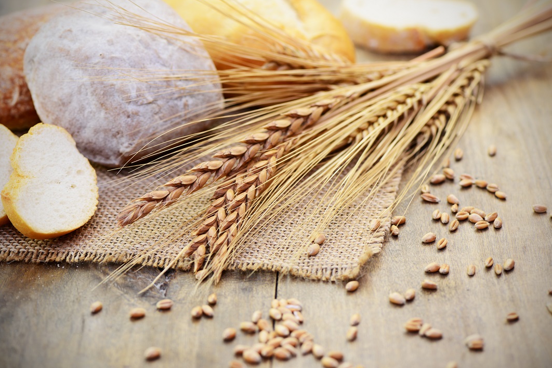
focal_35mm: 106
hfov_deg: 19.3
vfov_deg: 12.9
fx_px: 1625
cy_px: 183
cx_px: 274
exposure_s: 1/50
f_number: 6.3
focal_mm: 105
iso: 100
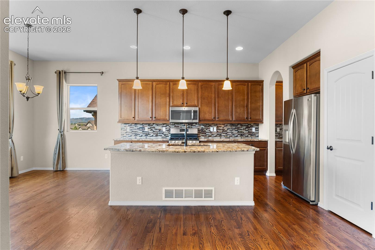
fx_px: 197
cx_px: 188
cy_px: 125
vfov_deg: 64.8
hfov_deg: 87.2
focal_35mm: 19
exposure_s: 1/1.67
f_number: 8
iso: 320
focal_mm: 12.6
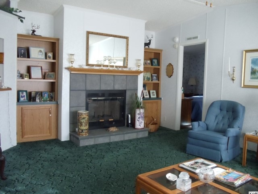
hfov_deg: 42.9
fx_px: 328
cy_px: 97
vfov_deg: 32.9
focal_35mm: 44
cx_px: 129
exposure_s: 1/80
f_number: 3.5
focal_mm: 6
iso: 400
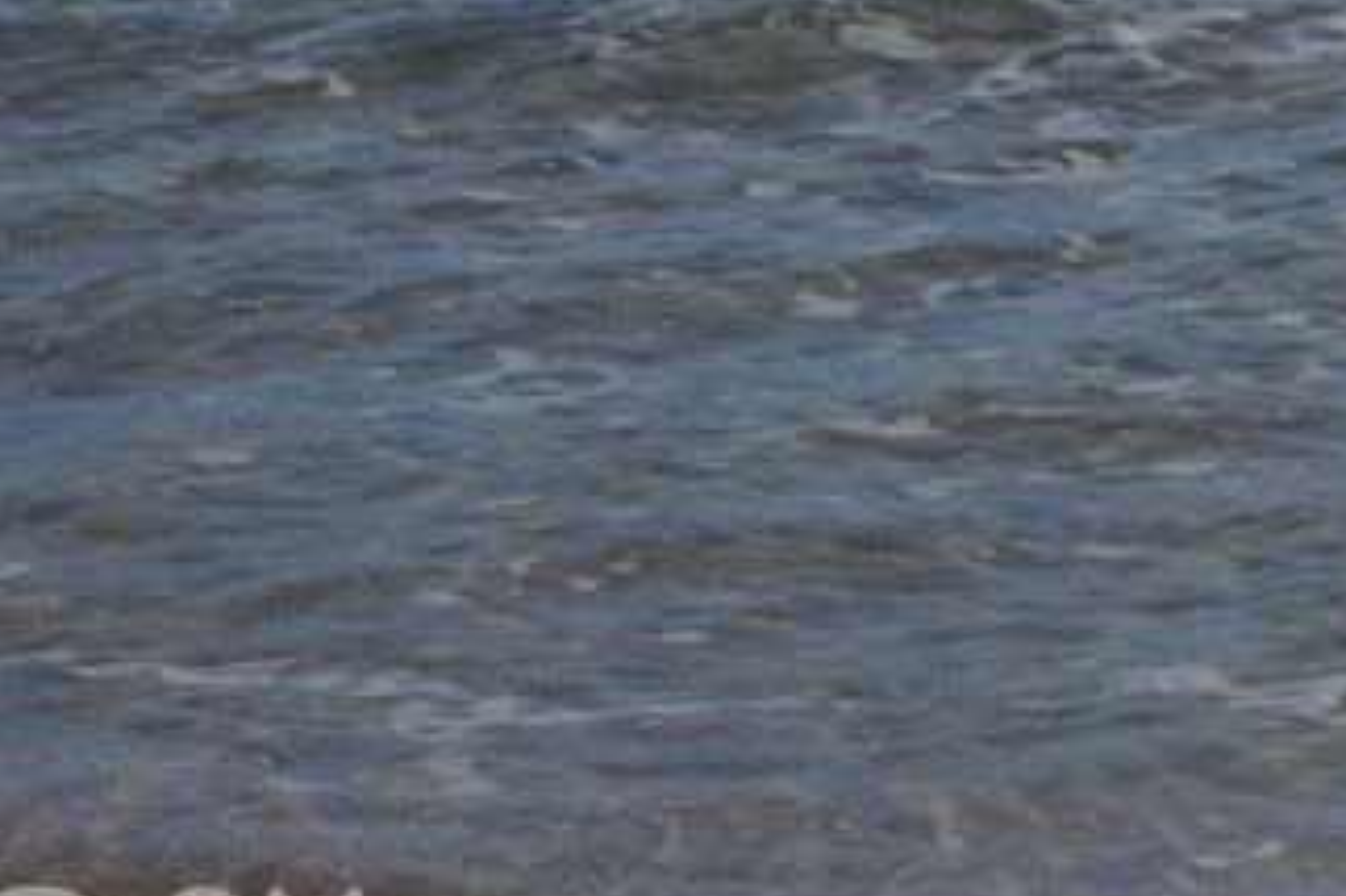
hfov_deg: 8.7
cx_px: 2663
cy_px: -688
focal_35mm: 223
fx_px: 8333
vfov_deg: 6.0
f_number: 11
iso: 320
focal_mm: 30
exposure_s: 1/500
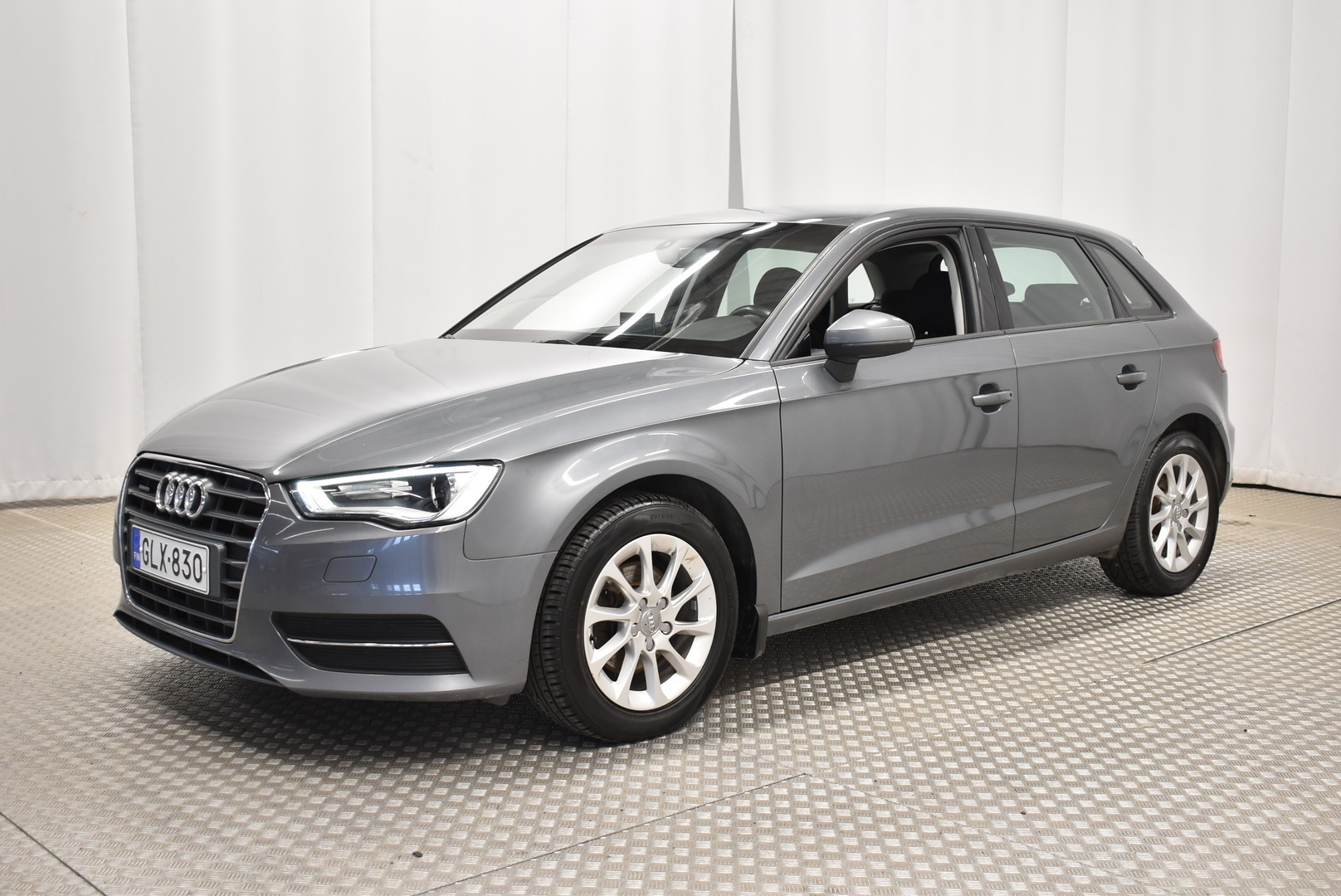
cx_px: 670
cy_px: 448
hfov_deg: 49.5
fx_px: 1454
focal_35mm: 39
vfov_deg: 34.3
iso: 900
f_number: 4
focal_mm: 26
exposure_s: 1/40
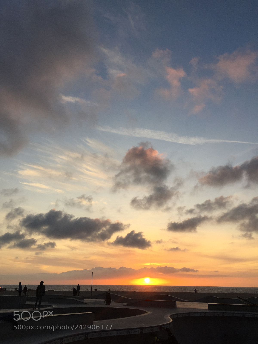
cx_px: 129
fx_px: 288
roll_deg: -0.5
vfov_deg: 61.7
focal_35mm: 29
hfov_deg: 48.2
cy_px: 172
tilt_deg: +24.1
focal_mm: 4.15
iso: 32
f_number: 2.2
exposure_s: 1/534
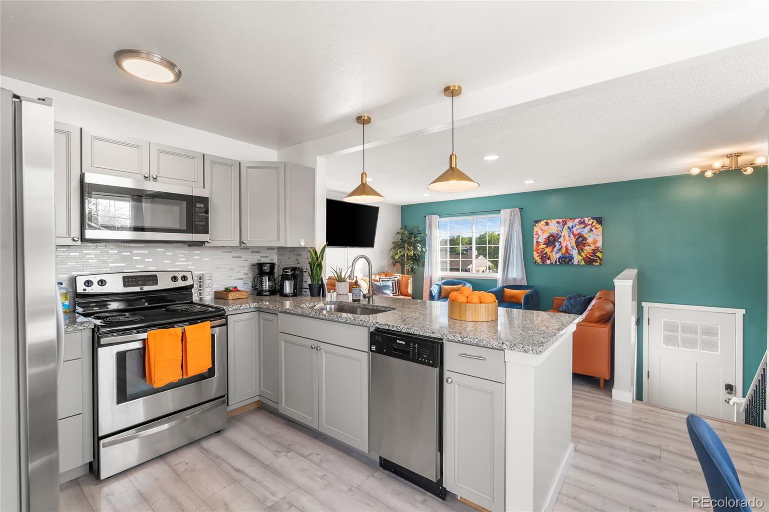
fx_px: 342
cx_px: 384
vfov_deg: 73.7
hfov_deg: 96.8
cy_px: 256
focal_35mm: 16
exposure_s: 1/15
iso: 160
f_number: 8
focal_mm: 16
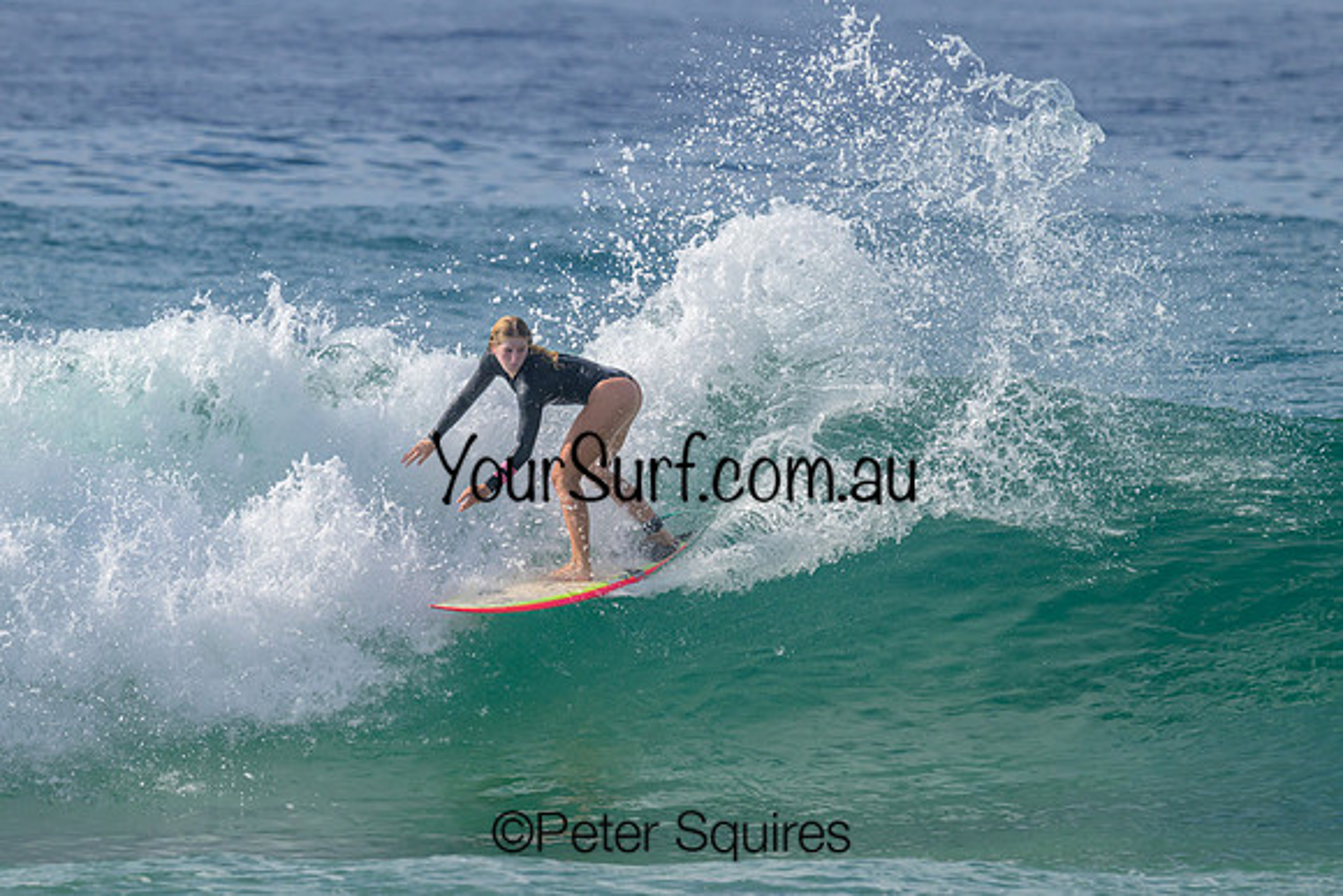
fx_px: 21963
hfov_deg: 3.5
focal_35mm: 589
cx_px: 685
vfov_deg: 2.3
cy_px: 437
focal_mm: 500
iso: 640
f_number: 10
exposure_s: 1/2000
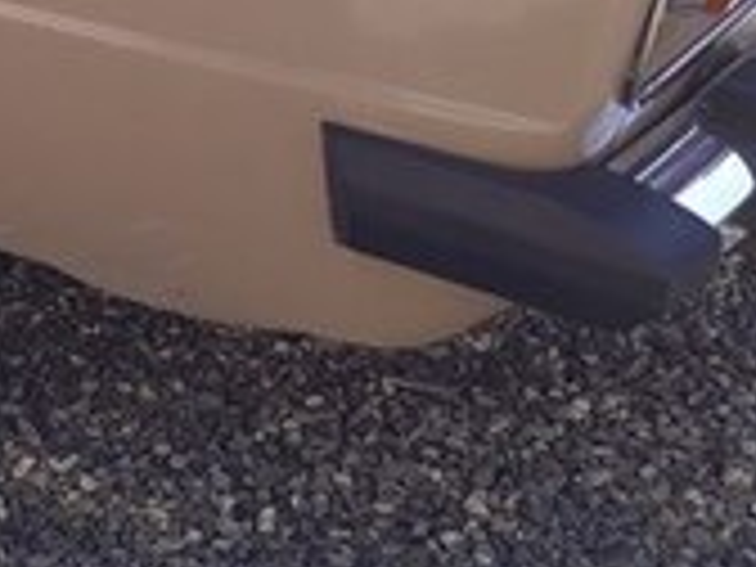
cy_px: -259
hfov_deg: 16.4
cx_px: -472
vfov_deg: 13.3
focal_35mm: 106
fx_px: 2315
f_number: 1.9
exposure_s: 1/635
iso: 40
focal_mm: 3.6
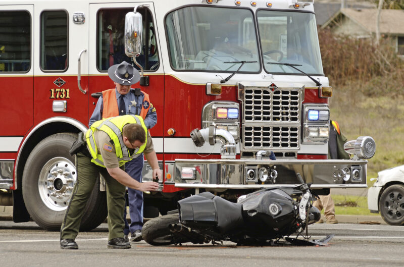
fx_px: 3358
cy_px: 134
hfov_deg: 6.9
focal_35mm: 300
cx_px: 202
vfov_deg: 4.6
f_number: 5.6
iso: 100
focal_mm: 200
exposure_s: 1/250
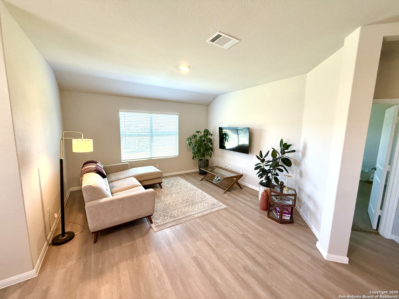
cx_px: 200
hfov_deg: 102.1
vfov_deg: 85.7
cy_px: 150
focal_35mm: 14
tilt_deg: -7.9
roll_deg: -1.2
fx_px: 161
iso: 250
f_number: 2.2
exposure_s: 1/120
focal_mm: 2.22
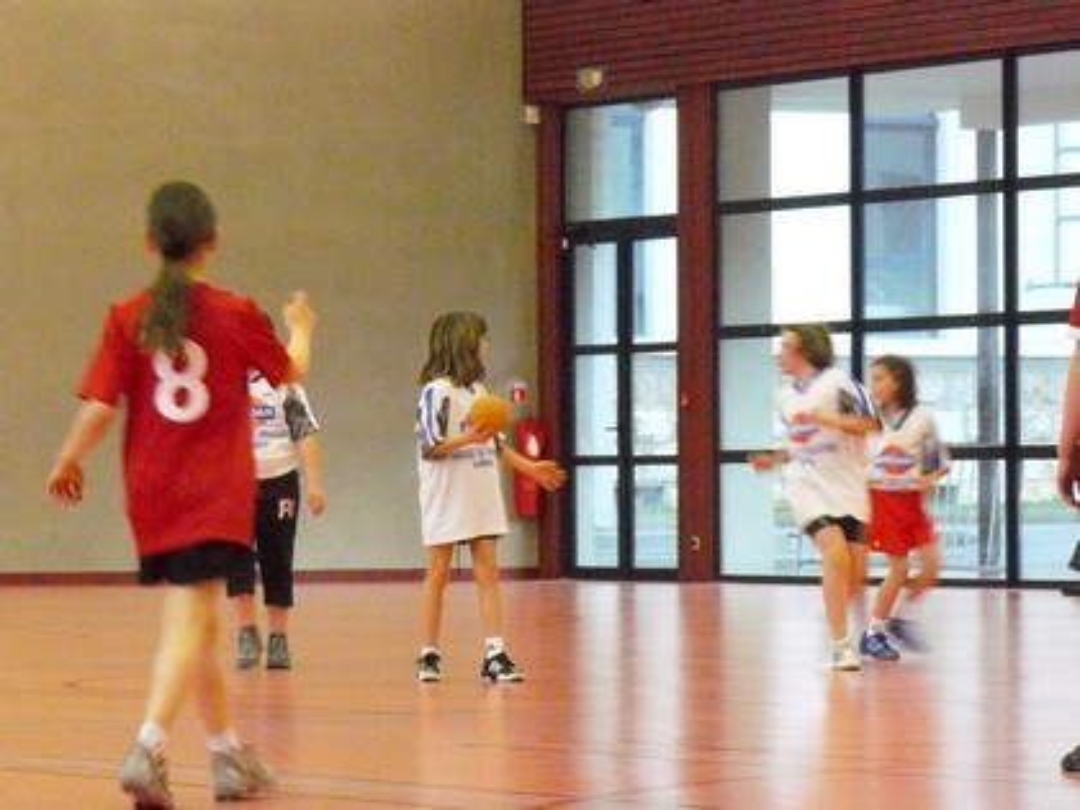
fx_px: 6271
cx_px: 540
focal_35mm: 201
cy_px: 405
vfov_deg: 7.4
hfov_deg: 9.8
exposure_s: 1/30
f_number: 8
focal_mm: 33.5
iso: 1250
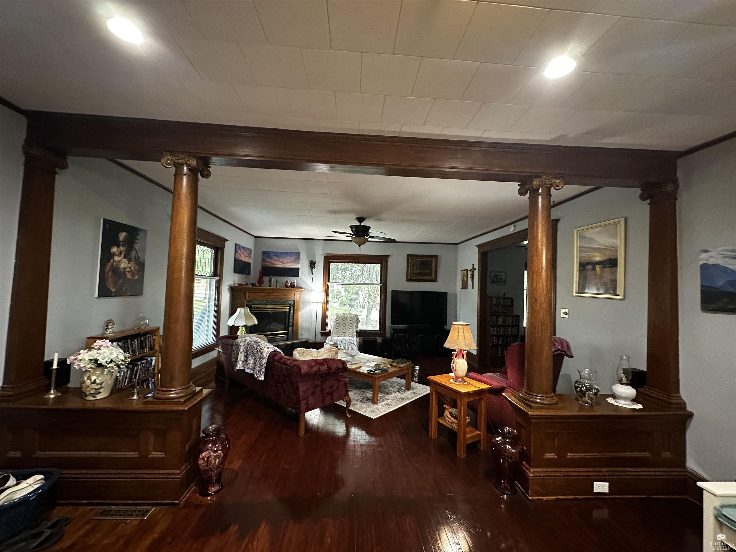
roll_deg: -2.1
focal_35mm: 14
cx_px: 368
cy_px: 276
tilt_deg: +2.3
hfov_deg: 102.1
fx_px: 298
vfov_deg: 85.7
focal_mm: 2.22
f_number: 2.2
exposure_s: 1/60
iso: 800
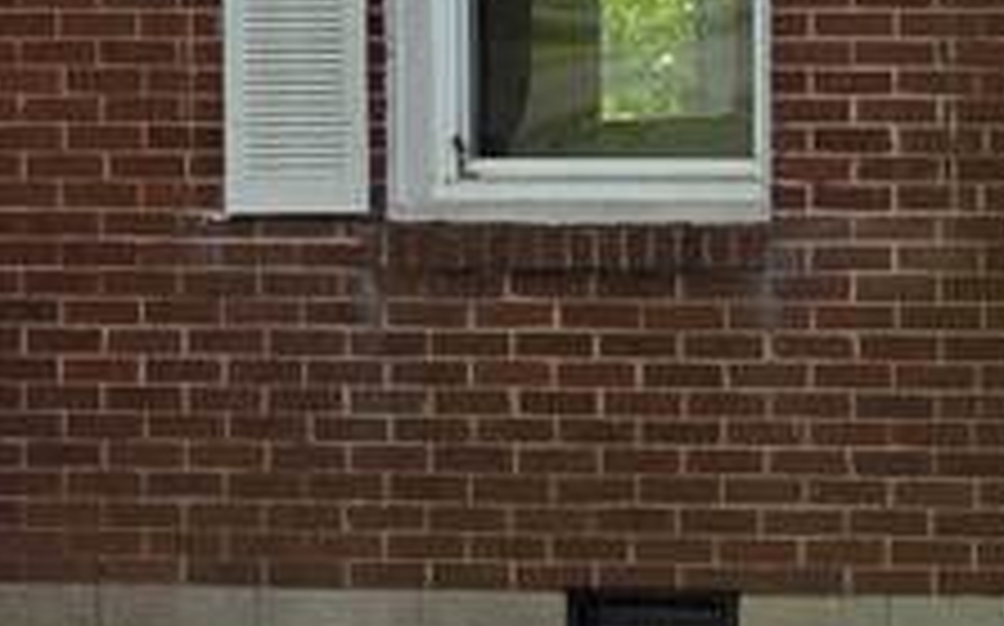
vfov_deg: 9.3
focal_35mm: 140
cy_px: 41
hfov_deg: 12.0
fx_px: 3828
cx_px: 2440
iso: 80
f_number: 1.7
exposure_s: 1/5447
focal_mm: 6.3
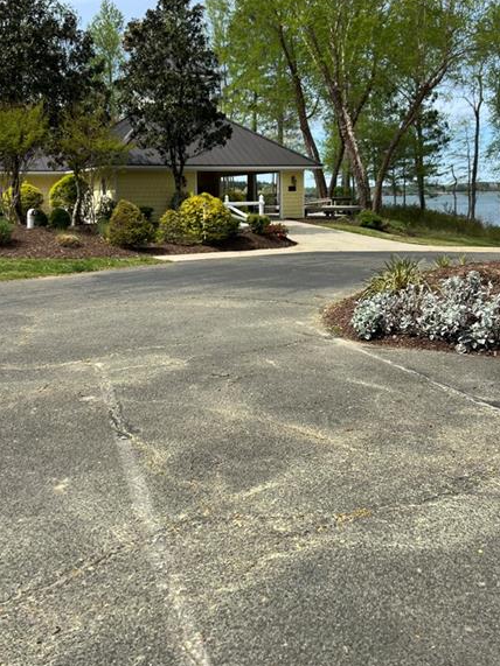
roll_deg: +0.9
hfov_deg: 40.6
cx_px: 222
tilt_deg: -5.9
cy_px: 252
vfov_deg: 52.1
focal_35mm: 35
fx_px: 674
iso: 50
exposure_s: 1/3257
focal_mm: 5.7
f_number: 1.5
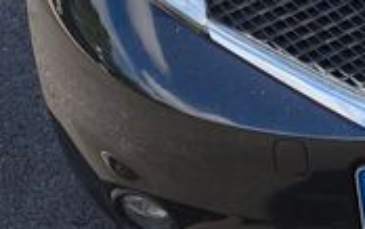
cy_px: -183
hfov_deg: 20.4
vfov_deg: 13.9
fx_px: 836
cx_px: 575
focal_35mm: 84
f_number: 1.7
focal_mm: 5.35
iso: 50
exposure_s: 1/2016
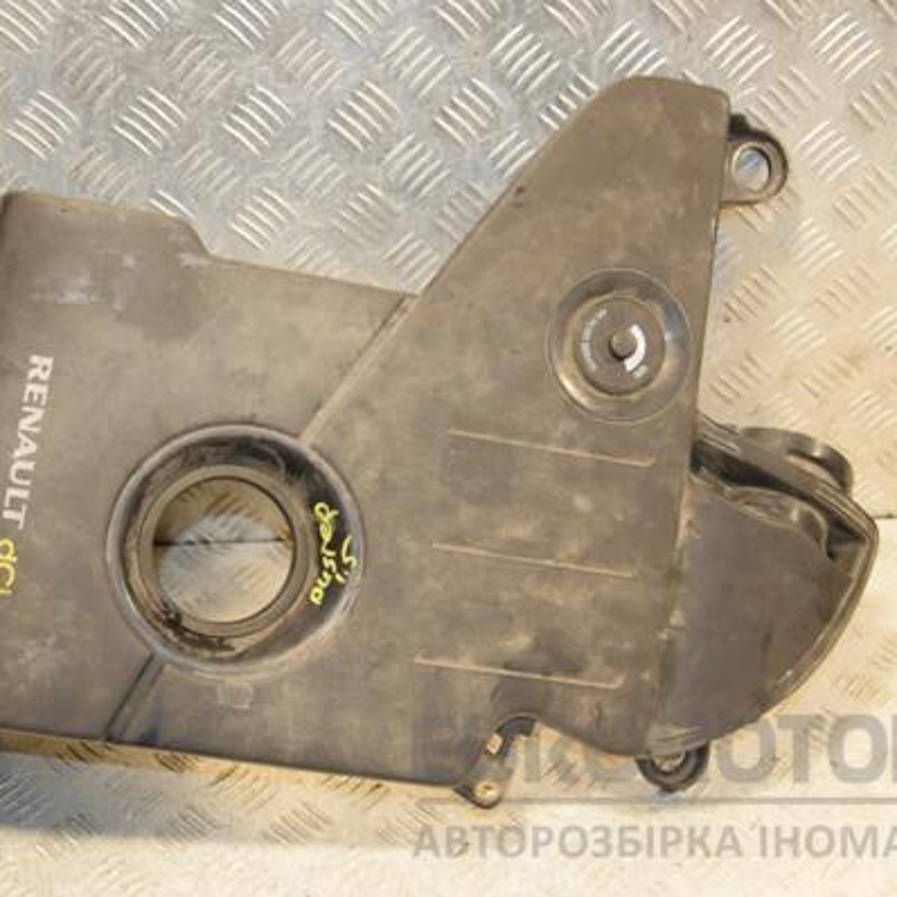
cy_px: 448
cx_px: 370
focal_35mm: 50
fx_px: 1466
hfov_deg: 33.9
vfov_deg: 34.0
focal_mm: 26
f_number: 5
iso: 800
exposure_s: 1/125
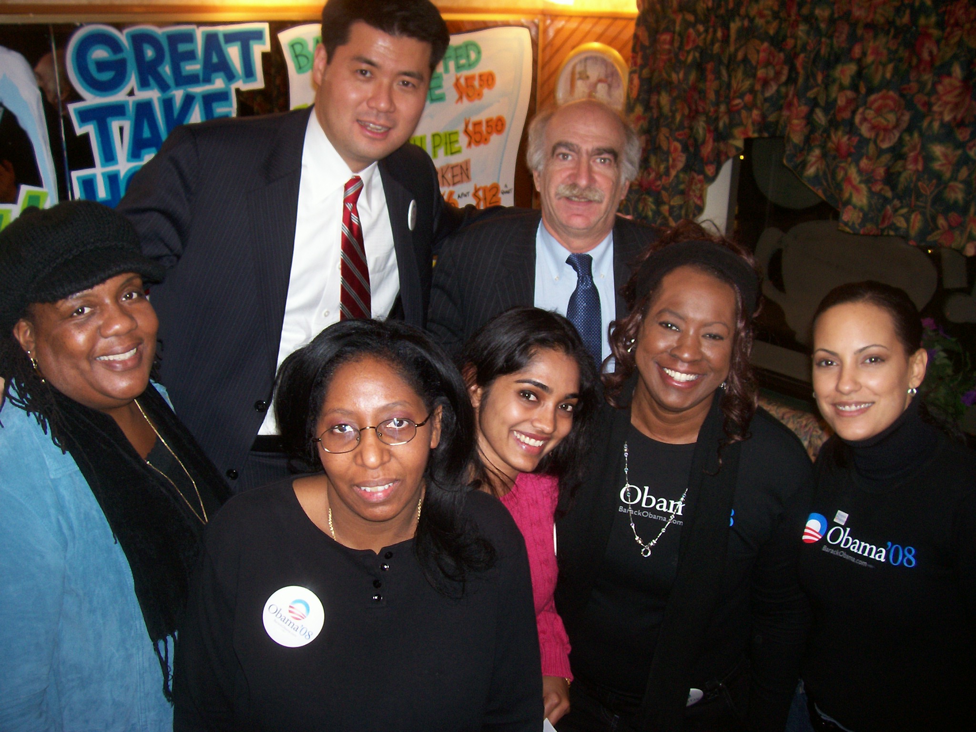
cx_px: 488
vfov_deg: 41.8
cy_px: 366
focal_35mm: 34
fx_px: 959
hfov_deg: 54.0
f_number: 2.7
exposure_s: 1/64
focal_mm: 5.6
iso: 80
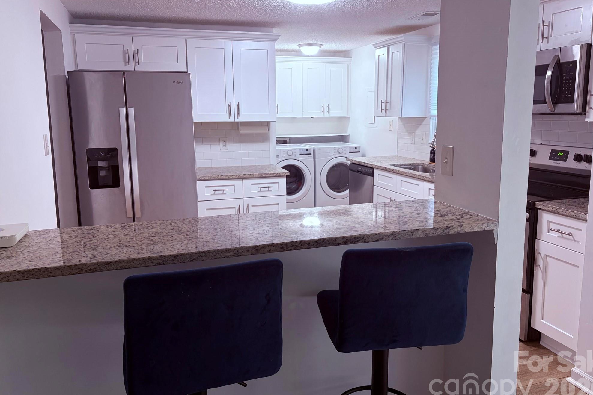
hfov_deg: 65.5
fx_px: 461
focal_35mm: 28
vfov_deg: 46.4
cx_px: 302
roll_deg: +1.4
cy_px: 180
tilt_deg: -6.9
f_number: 1.6
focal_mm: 5.96
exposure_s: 1/60
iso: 100
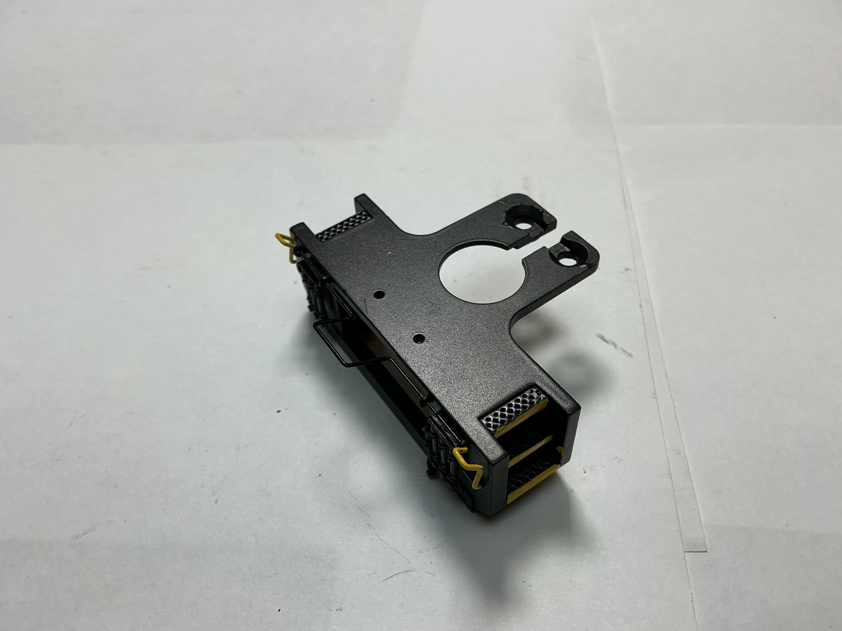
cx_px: 421
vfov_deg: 48.2
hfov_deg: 61.7
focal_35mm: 29
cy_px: 316
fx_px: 705
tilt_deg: -51.3
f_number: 1.8
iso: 20
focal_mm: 3
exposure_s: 1/228
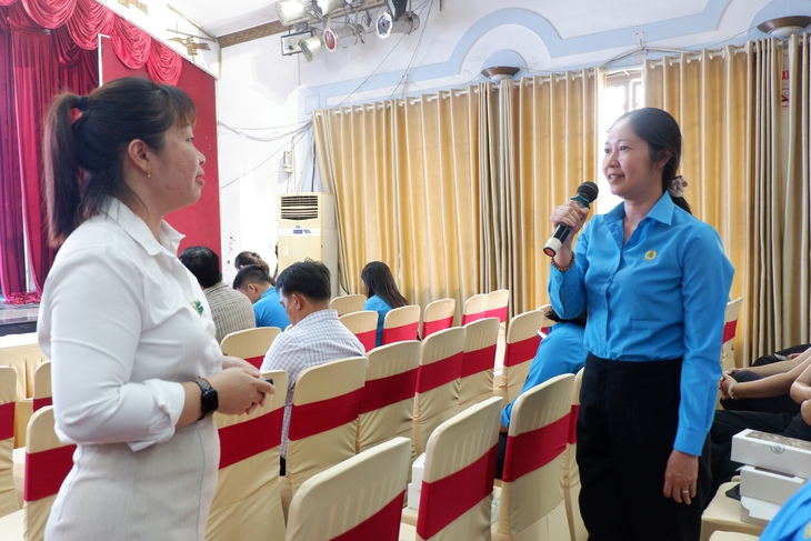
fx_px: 676
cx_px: 406
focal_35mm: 30
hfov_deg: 61.9
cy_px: 270
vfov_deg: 43.6
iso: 1600
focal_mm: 20.1
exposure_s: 1/42
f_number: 3.8
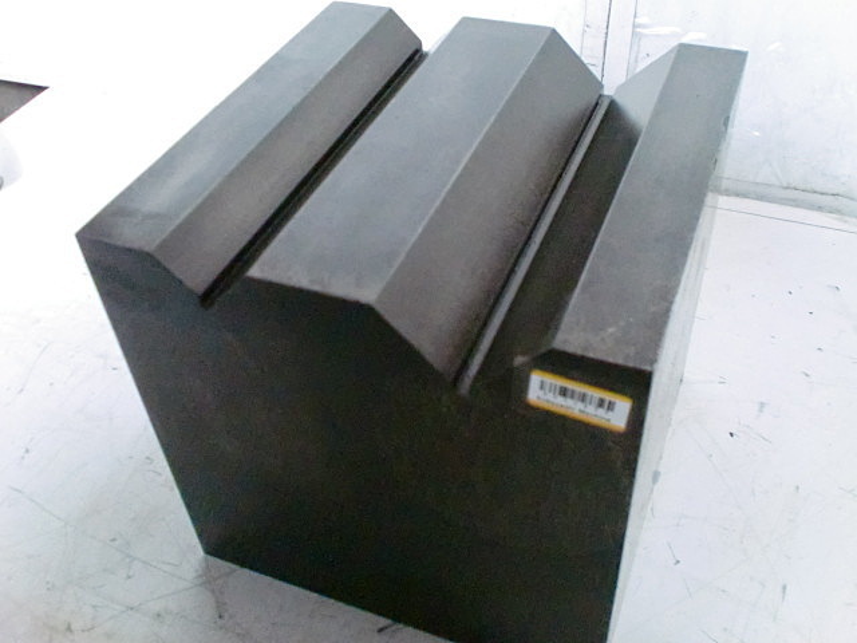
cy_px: 322
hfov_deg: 52.6
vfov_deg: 40.7
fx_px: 867
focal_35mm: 35
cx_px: 428
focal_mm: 6.3
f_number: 3.1
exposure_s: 1/50
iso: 1600
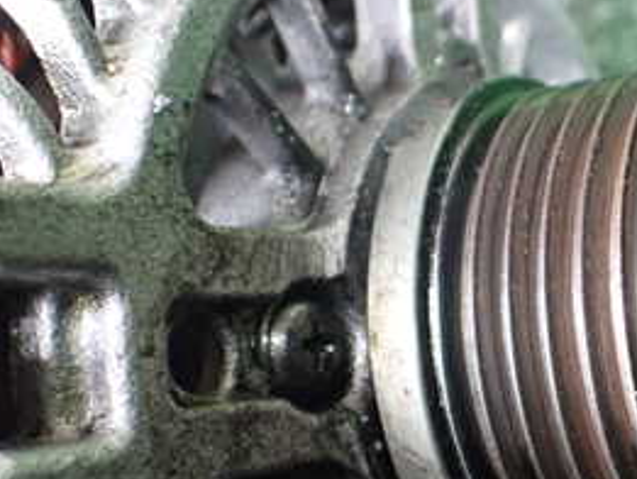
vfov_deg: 21.3
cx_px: 574
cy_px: 257
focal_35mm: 69
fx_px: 1270
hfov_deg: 27.2
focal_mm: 5.4
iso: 800
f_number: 2.3
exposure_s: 1/50
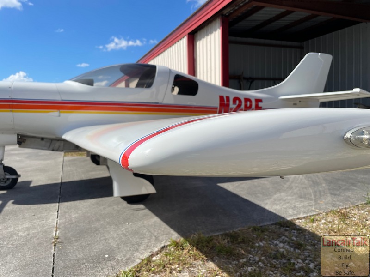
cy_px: 138
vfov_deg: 53.1
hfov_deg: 67.3
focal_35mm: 26
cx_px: 185
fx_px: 278
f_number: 1.6
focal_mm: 4.2
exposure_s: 1/4292
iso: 32
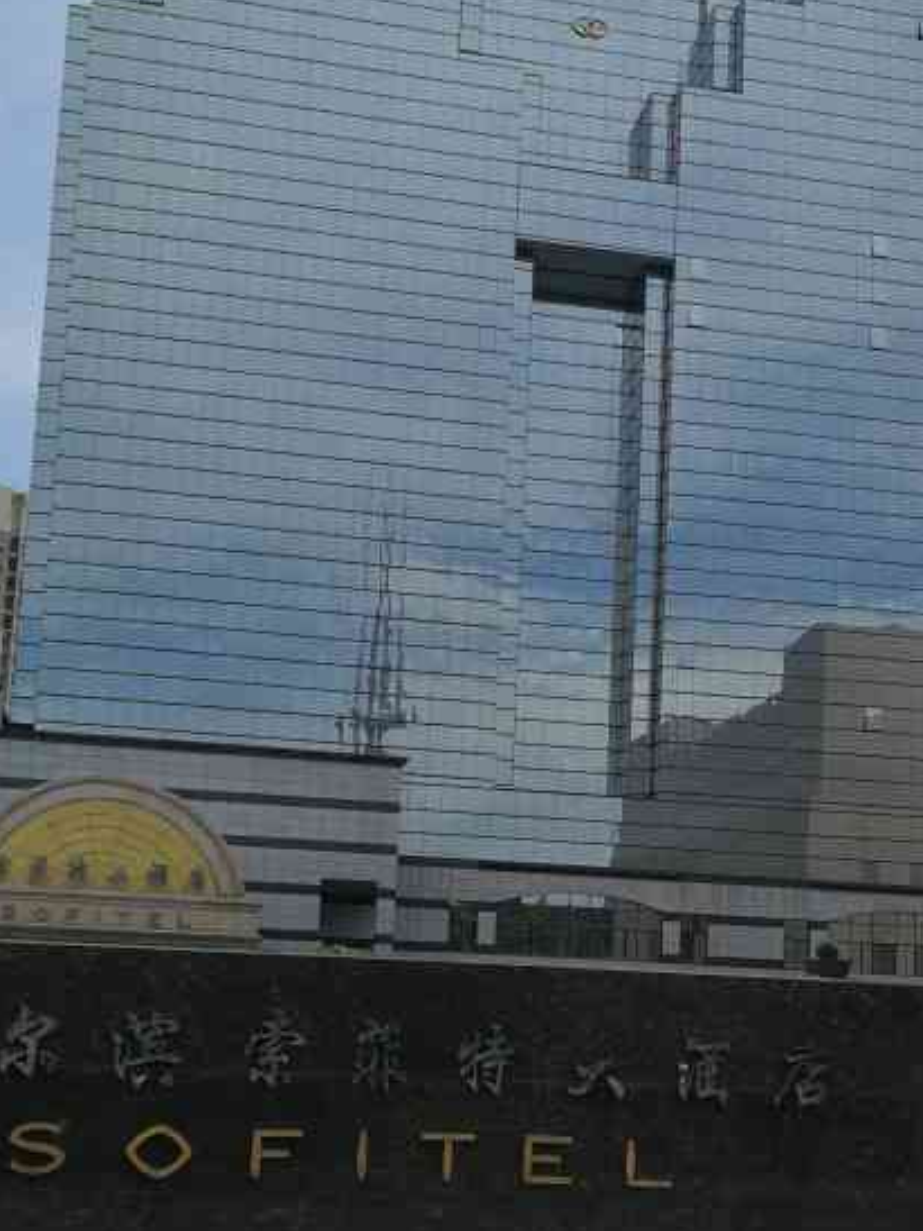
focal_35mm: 46
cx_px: 510
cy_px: 819
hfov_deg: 31.5
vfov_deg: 40.7
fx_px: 1635
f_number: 2.2
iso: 50
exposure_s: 1/2000
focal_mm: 3.95
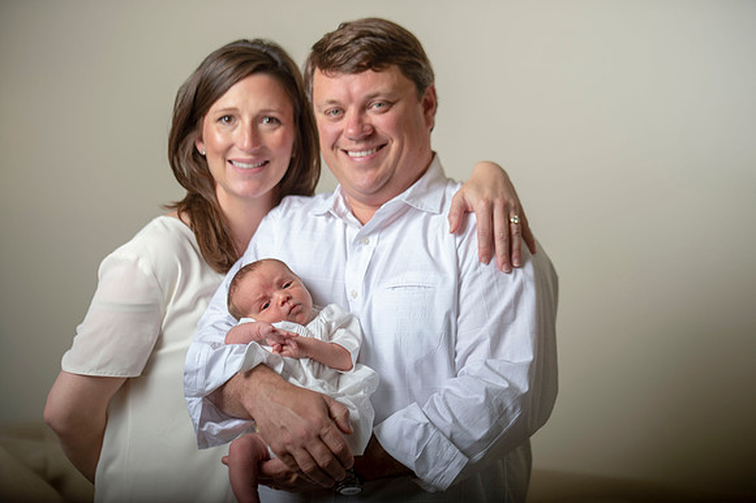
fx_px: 2099
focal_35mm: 100
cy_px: 252
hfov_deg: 20.4
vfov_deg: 13.7
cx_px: 378
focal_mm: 100
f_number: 2.8
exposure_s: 1/250
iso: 80
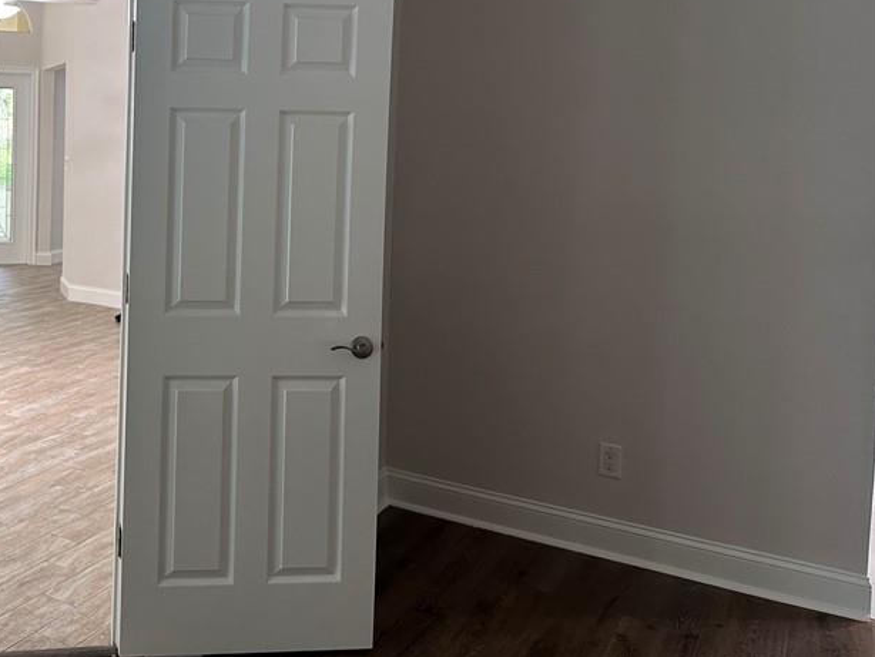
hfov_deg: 44.1
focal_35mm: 40
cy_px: 162
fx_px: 1011
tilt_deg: -2.4
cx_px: 154
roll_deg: -1.3
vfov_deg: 35.2
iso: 160
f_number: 1.78
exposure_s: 1/60
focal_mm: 6.86
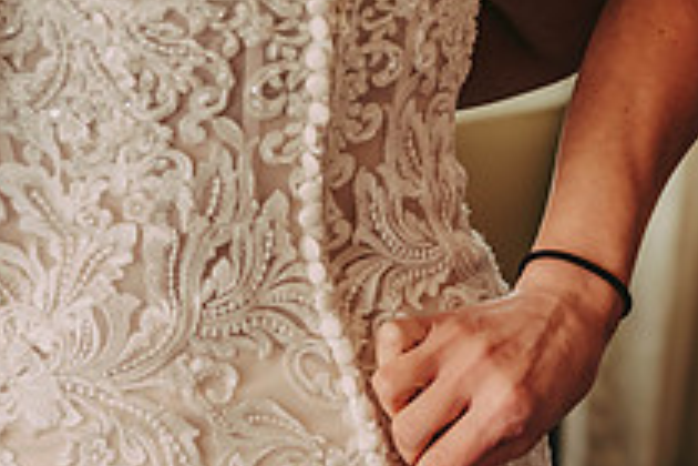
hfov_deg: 13.2
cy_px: 398
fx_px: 3005
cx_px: 339
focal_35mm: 155
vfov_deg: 8.8
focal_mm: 56
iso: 800
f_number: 3.5
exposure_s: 1/100
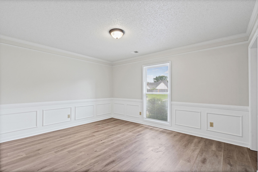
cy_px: 86
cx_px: 129
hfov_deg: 96.7
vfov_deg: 73.7
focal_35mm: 16
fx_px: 115
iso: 800
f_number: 9.5
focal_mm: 16
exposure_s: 1/4
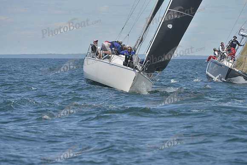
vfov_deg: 5.7
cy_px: 82
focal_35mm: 240
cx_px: 124
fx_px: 1647
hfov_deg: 8.6
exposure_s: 1/800
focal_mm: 240
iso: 280
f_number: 9
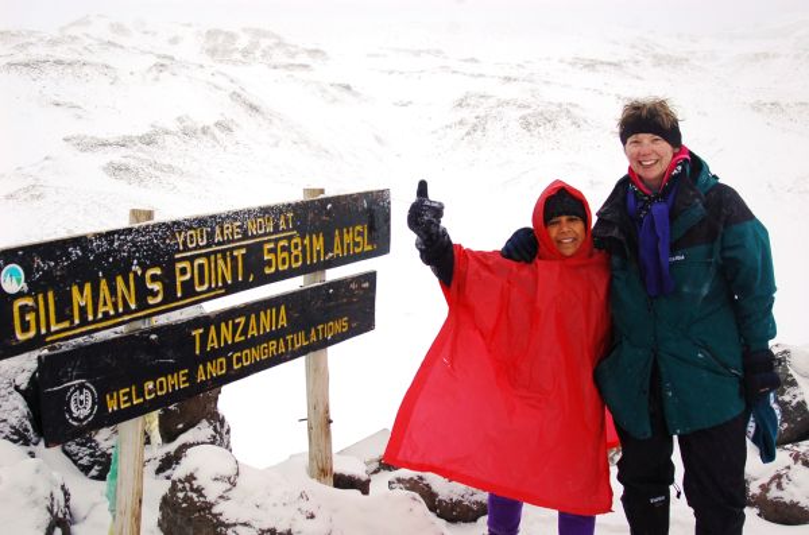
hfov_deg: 46.5
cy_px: 268
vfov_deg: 31.7
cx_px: 404
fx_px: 942
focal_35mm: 42
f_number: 5.6
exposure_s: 1/125
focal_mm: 28
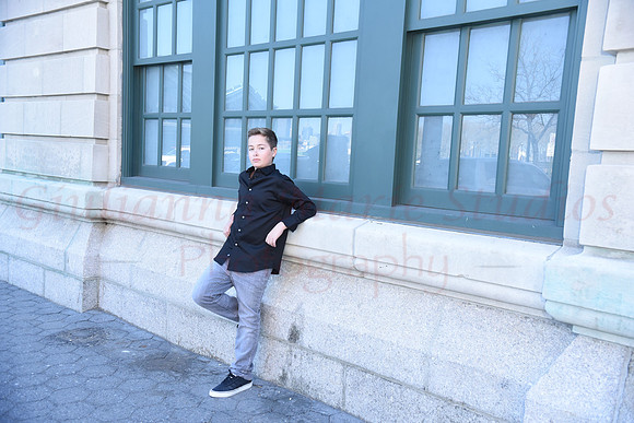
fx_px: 599
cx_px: 317
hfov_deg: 55.8
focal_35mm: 34
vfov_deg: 38.9
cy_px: 212
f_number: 8
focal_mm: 34
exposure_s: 1/200
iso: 1600
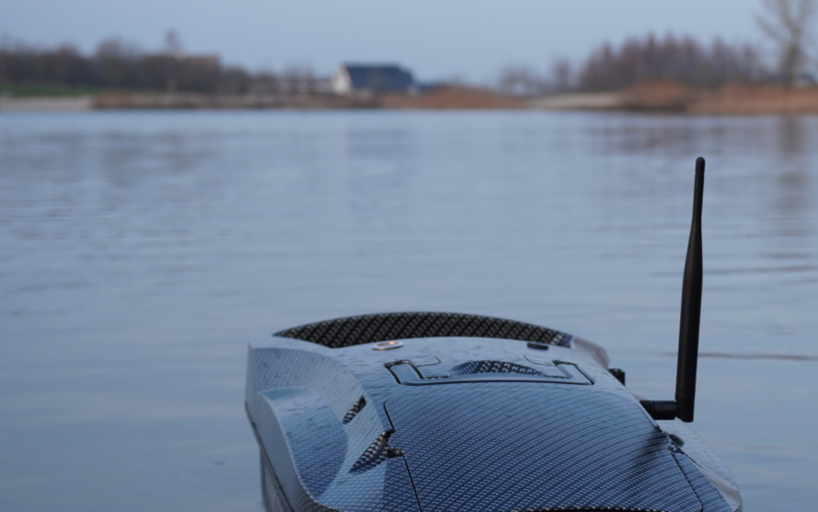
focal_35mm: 89
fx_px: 1984
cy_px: 361
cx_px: 635
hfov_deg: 23.0
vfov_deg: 14.7
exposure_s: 1/160
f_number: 5
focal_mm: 32
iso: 320
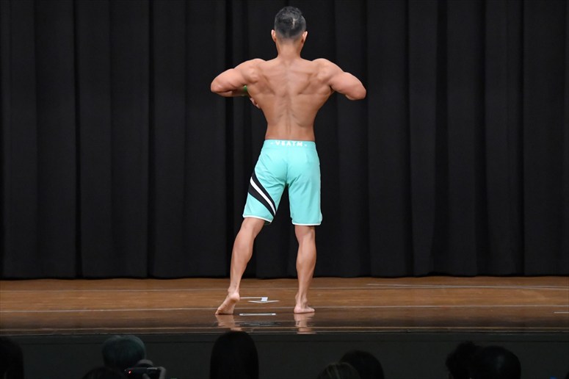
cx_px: 284
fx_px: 3428
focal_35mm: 217
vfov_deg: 6.3
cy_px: 190
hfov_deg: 9.5
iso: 8000
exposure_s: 1/400
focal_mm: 145
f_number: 5.6
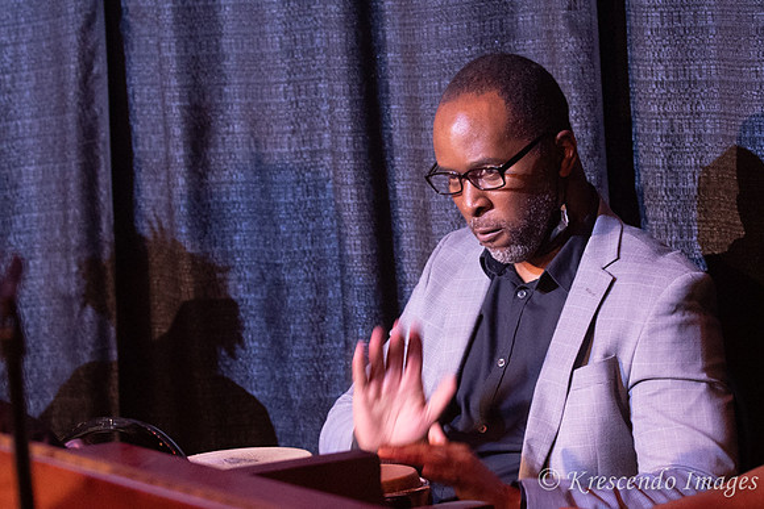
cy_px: 317
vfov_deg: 10.3
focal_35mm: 133
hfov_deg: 15.4
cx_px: 485
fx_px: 2827
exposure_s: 1/160
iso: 3200
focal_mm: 70
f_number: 3.2
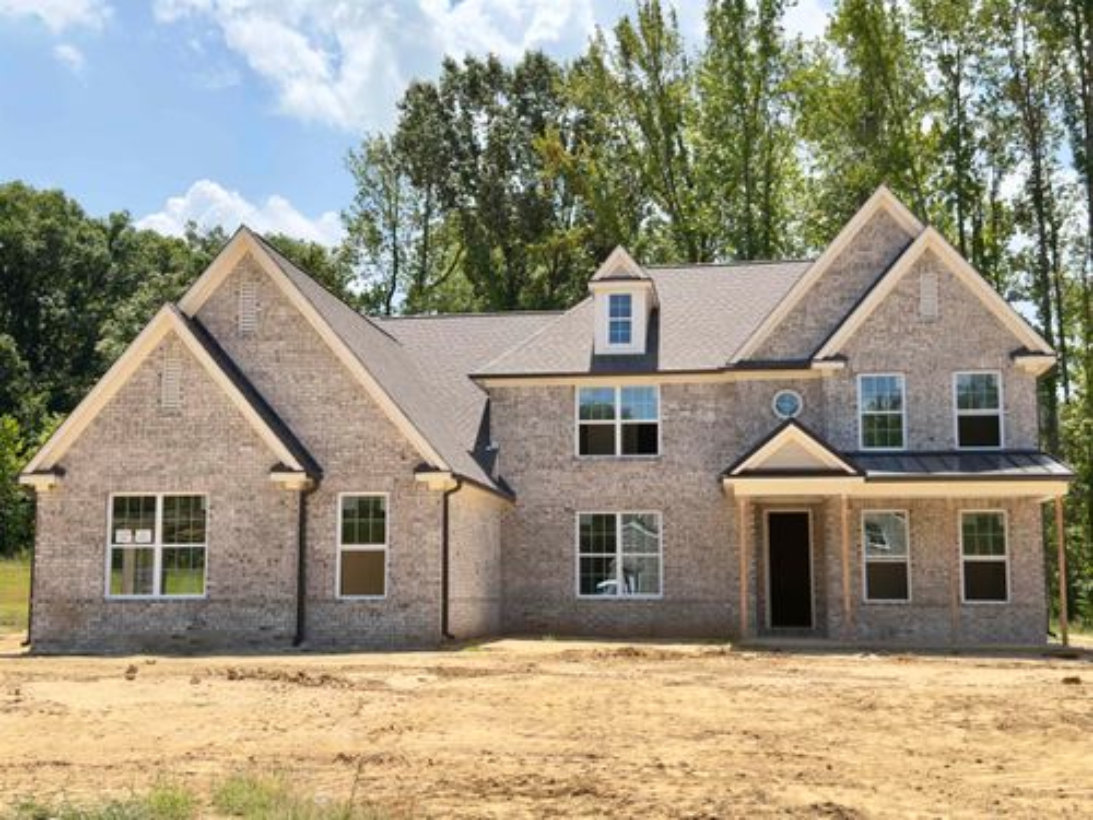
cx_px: 546
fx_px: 1295
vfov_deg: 35.1
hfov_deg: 45.8
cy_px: 410
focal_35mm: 41
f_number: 1.78
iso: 80
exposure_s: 1/5618
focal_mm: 6.76
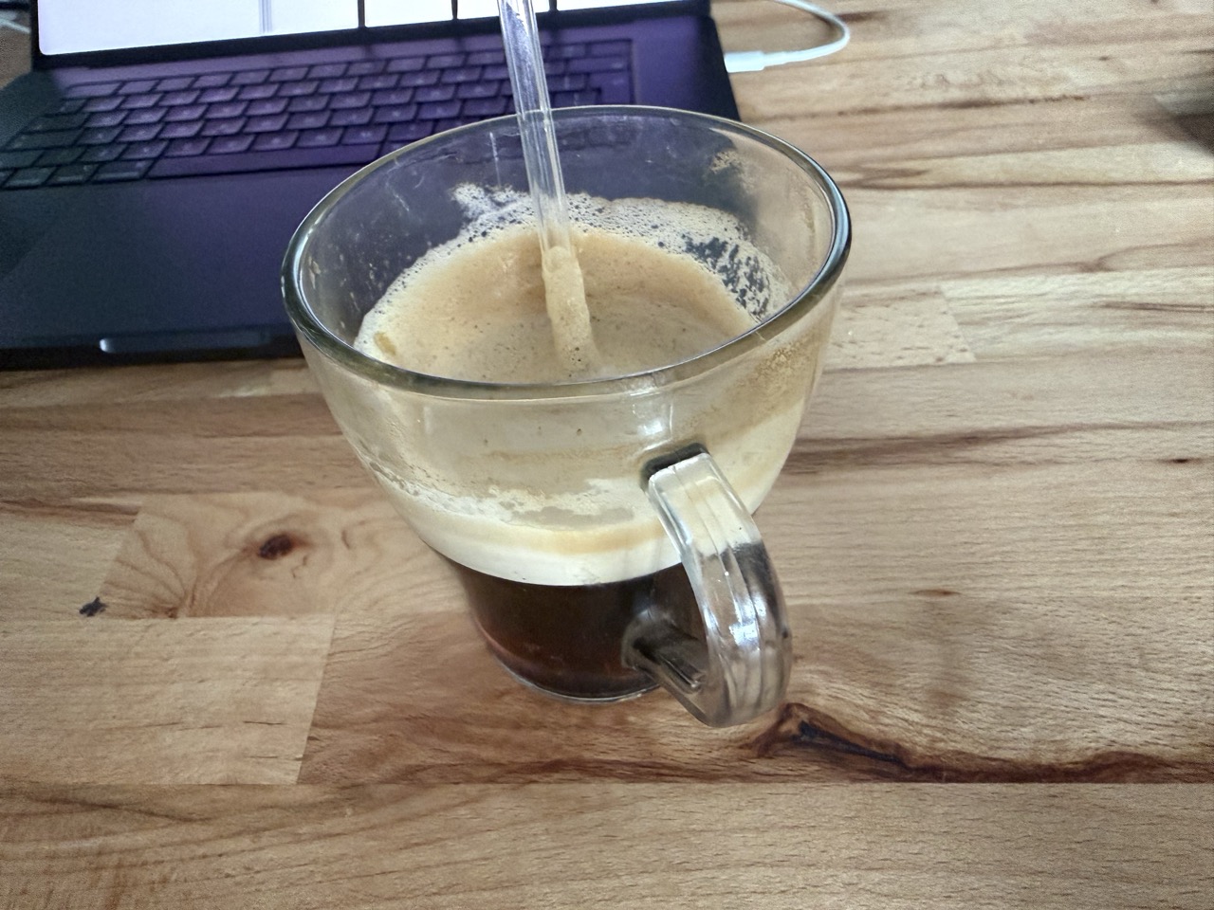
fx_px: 842
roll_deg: +8.9
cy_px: 455
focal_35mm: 24
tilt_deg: -42.8
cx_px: 607
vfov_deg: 56.8
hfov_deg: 71.6
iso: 1000
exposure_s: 1/60
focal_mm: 2.22
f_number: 2.2
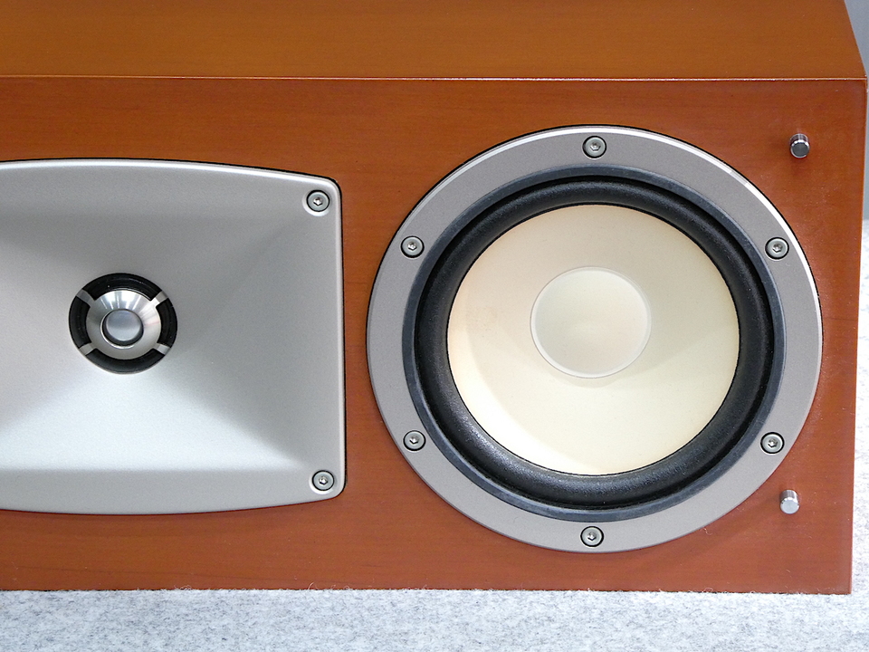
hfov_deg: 14.6
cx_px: 434
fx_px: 3389
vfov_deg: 11.0
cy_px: 326
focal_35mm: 135
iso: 400
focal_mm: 24.2
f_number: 5.6
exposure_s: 1/15
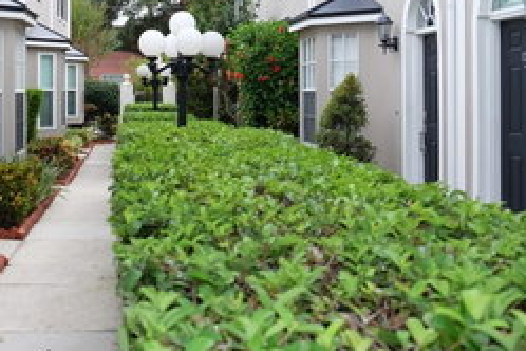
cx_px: 135
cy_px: 89
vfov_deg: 25.7
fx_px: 760
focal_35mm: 52
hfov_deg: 37.3
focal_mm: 18
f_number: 3.5
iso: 200
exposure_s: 1/180
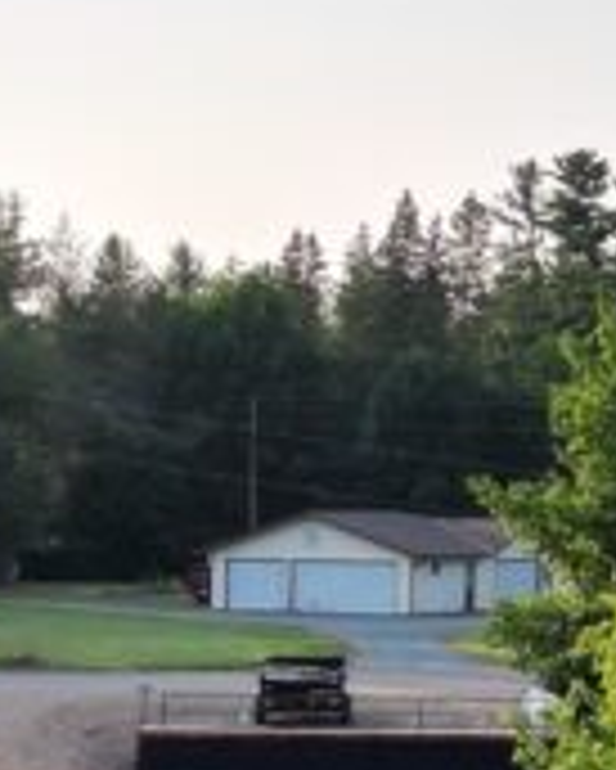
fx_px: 3324
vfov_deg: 13.2
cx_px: 686
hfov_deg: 10.5
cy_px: 365
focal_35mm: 146
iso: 100
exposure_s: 1/2500
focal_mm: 6.72
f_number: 1.7
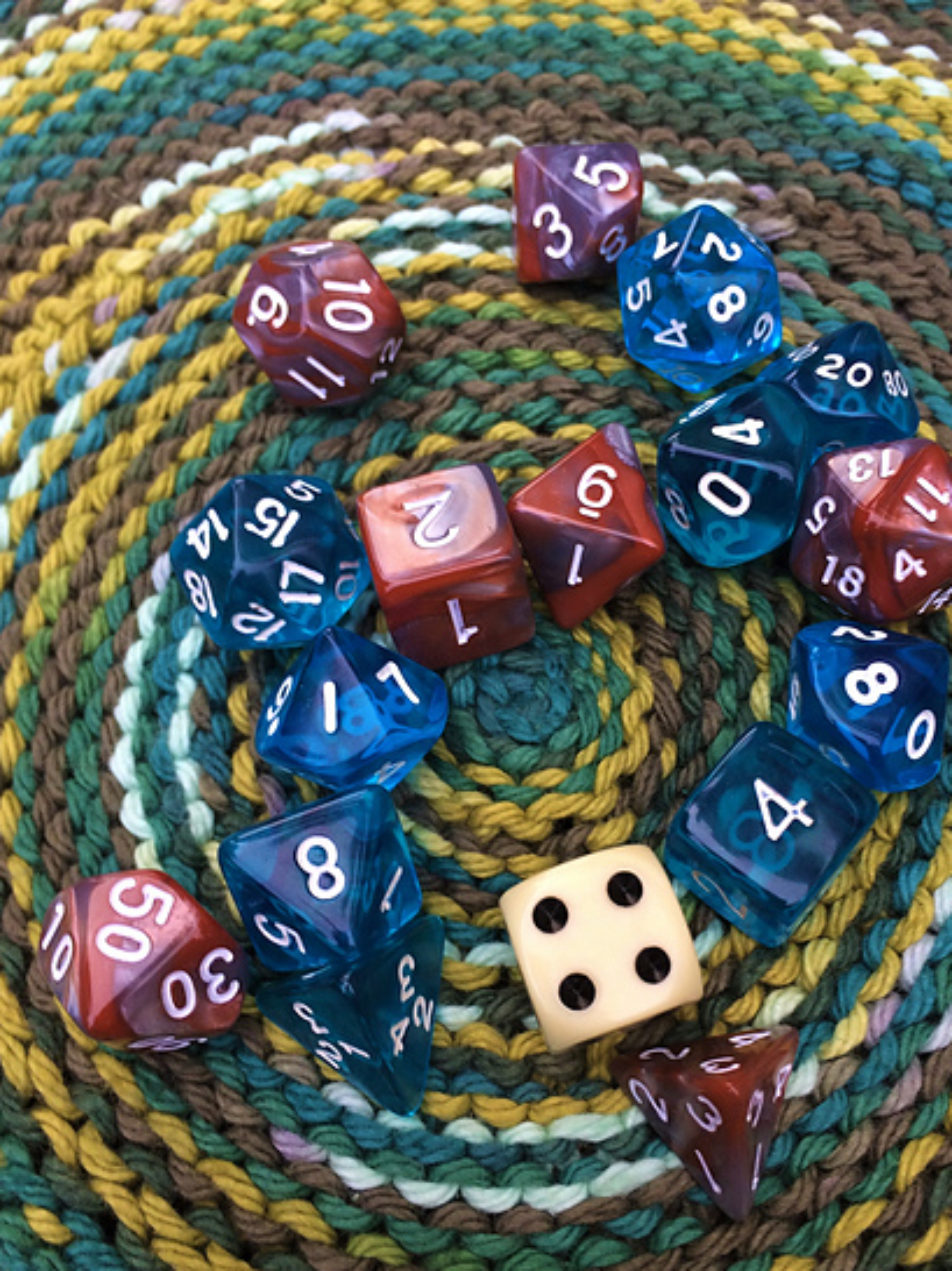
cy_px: 691
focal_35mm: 34
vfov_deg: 53.9
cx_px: 547
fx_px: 1248
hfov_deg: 41.7
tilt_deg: -68.3
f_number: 2.2
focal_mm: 4.15
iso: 40
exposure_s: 1/60
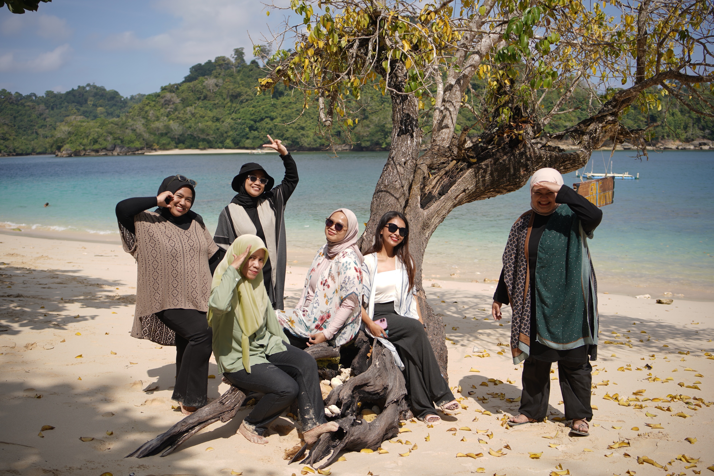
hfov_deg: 54.4
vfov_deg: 37.9
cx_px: 357
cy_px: 238
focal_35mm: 35
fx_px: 694
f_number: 2.8
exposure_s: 1/800
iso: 50
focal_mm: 35
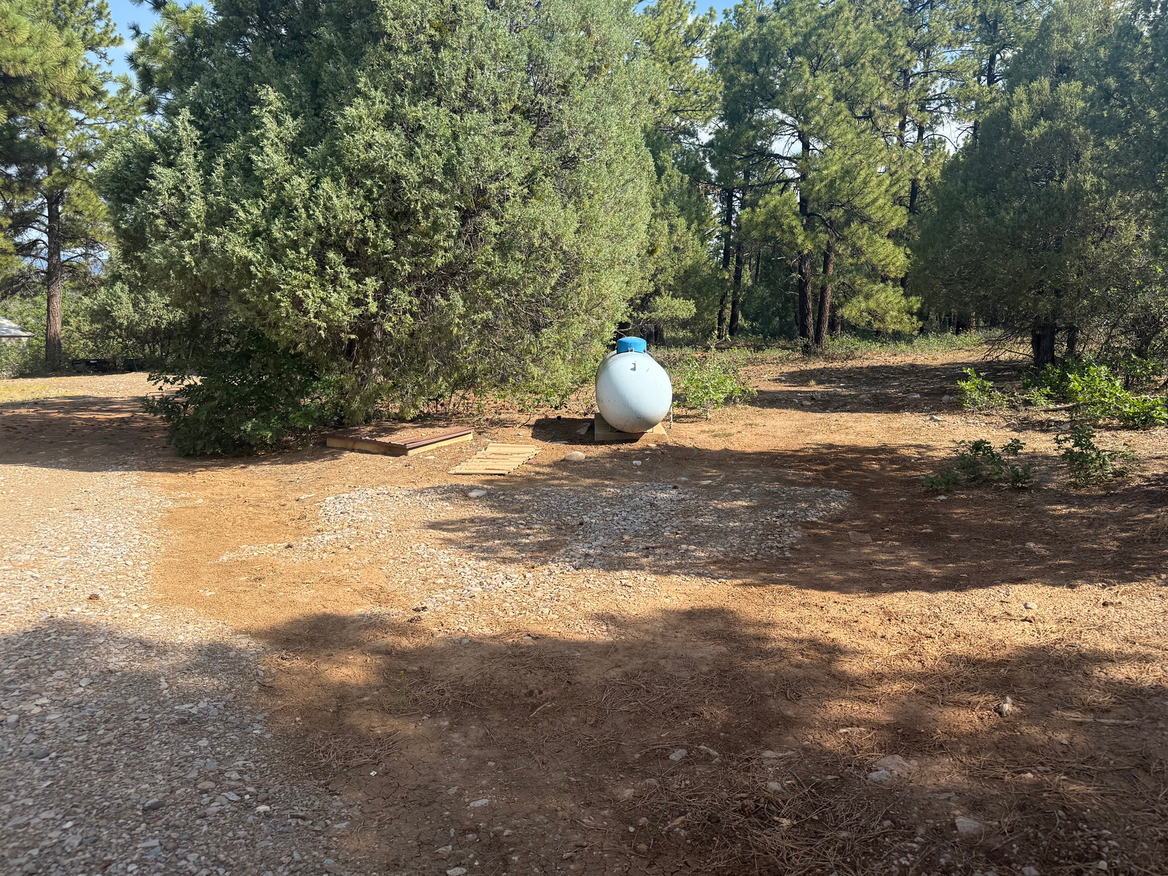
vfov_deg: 49.6
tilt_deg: -3.8
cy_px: 376
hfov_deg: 63.2
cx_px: 662
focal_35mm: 28
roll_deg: -2.1
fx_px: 945
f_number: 1.78
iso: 100
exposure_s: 1/2801
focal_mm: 6.76
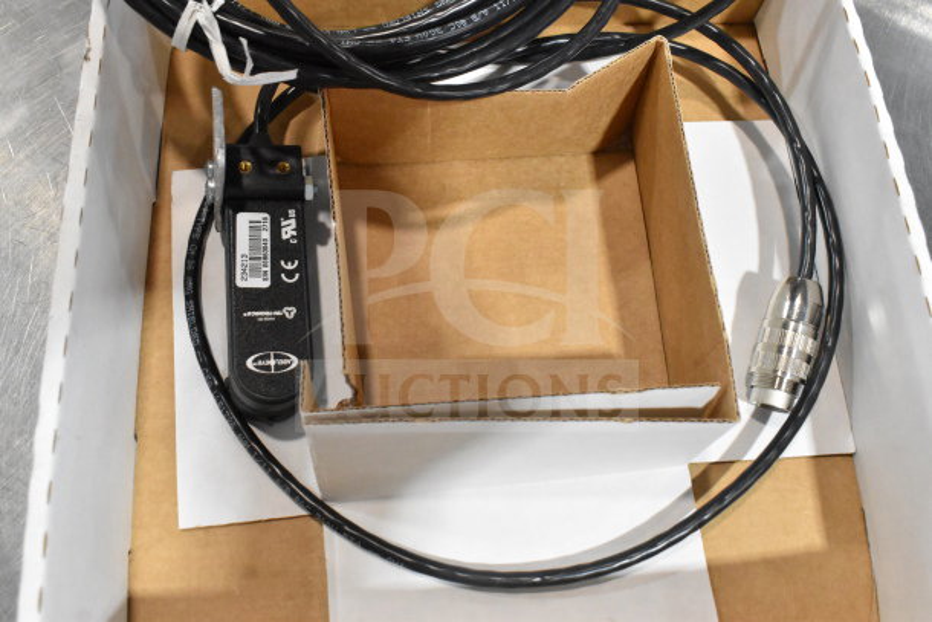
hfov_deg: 57.2
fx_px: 854
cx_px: 466
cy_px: 311
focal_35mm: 33
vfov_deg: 40.0
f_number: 9
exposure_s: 1/320
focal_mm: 22
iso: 6400
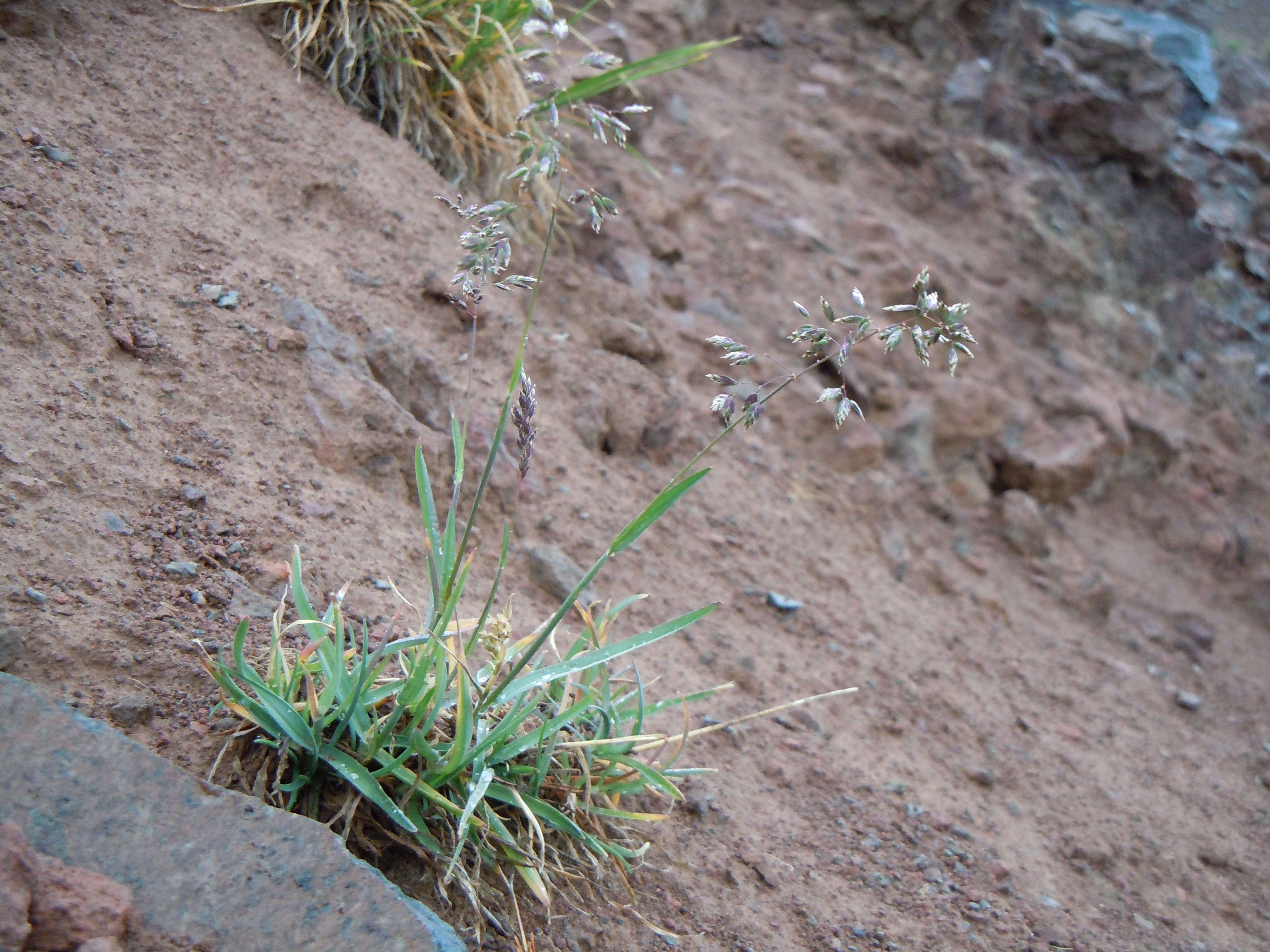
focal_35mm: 68
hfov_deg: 28.6
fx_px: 2495
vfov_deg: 21.6
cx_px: 635
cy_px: 476
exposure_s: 1/60
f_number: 4.1
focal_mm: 12.2
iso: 400
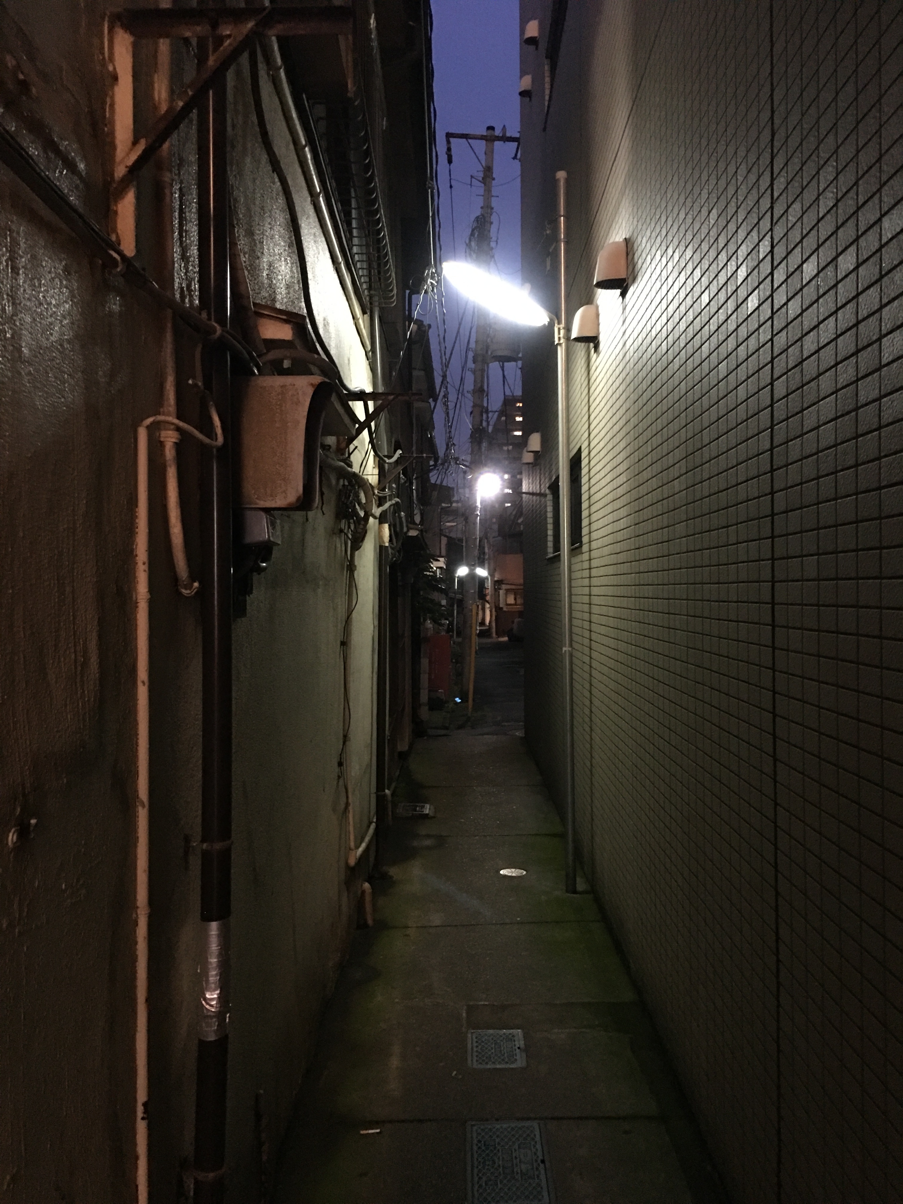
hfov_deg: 48.2
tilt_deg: +0.0
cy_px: 602
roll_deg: -0.3
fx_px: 1009
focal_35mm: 29
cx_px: 452
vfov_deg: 61.7
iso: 160
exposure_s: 1/4
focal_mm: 4.15
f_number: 2.2
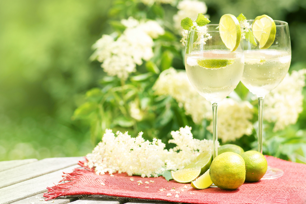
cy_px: 102
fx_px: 1339
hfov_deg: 13.0
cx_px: 153
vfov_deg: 8.7
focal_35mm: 158
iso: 100
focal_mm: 105
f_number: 3.5
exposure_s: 1/1000
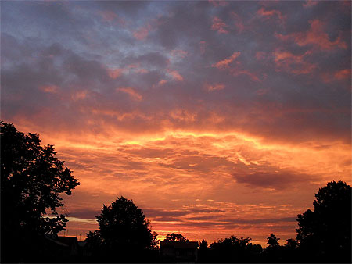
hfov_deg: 52.6
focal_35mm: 35
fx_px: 356
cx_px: 176
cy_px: 132
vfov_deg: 40.7
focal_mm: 6.3
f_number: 3.2
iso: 100
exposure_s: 1/90
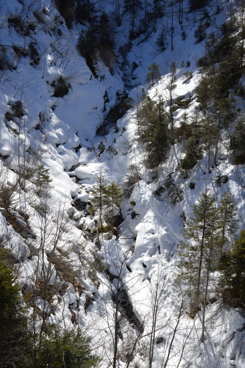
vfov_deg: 43.6
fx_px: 460
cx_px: 122
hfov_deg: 29.8
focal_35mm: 45
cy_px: 184
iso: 100
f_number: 8
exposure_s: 1/250
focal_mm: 30
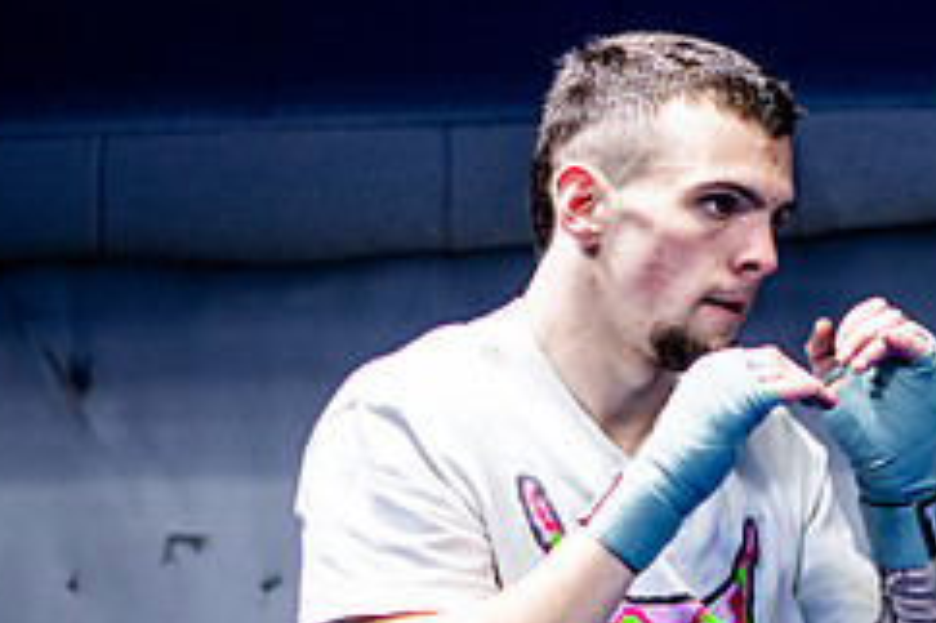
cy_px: 606
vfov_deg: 7.6
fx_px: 4677
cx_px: 1064
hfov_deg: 11.2
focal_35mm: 180
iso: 1000
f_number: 1.8
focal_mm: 50
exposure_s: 1/500
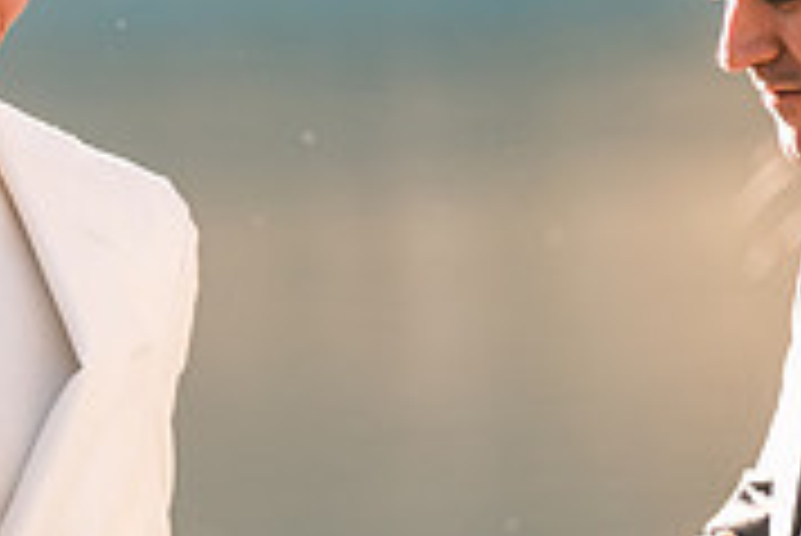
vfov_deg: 2.7
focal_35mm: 519
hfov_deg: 4.0
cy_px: 489
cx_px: 212
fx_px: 11557
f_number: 2.8
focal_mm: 106
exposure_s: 1/400
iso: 200
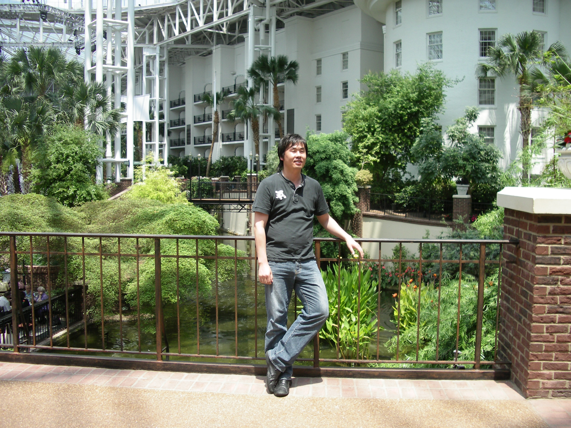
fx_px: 577
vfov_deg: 40.7
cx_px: 286
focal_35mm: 35
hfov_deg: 52.6
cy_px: 214
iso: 80
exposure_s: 1/250
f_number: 2.6
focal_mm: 5.8
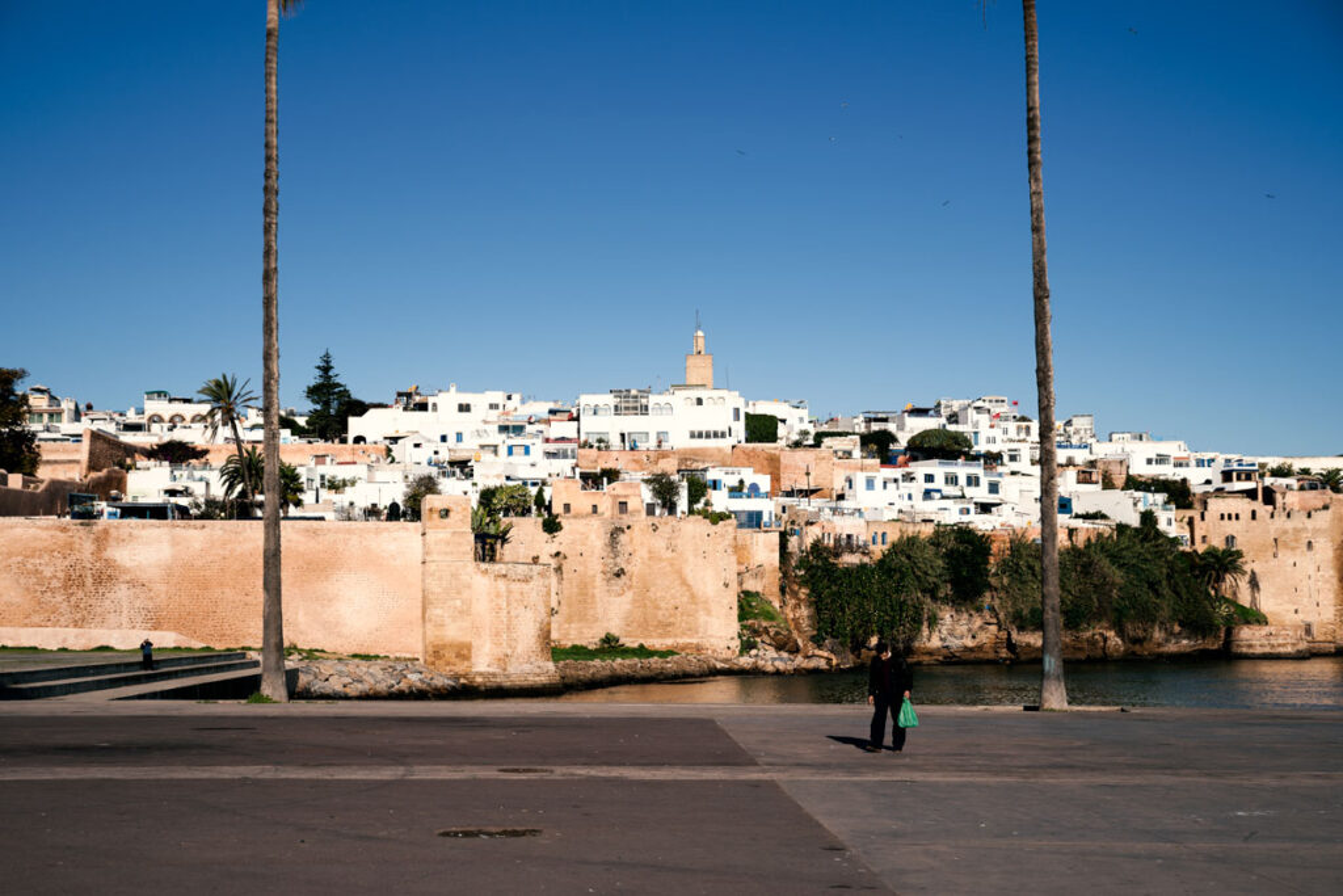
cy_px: 448
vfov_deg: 27.0
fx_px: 1865
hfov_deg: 39.6
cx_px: 672
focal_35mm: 50
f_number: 4
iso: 100
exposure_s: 1/2000
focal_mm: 50
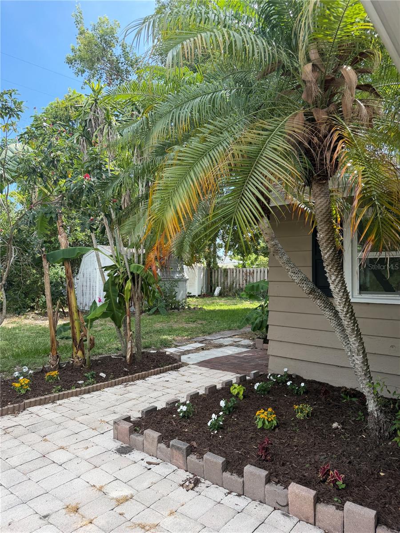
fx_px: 370
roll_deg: -0.8
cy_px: 266
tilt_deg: +1.1
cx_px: 200
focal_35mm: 24
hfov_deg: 56.8
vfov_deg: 71.6
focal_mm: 6.76
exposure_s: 1/1314
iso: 100
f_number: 1.78
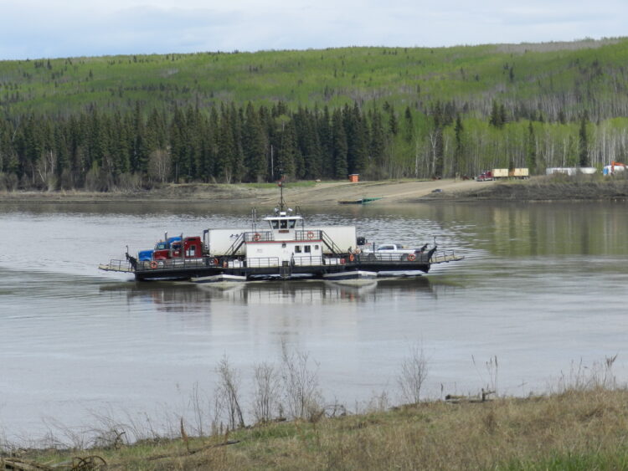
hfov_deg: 15.2
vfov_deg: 11.4
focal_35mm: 130
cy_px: 236
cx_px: 314
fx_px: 2359
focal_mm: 23.1
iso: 160
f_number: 5
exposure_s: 1/800
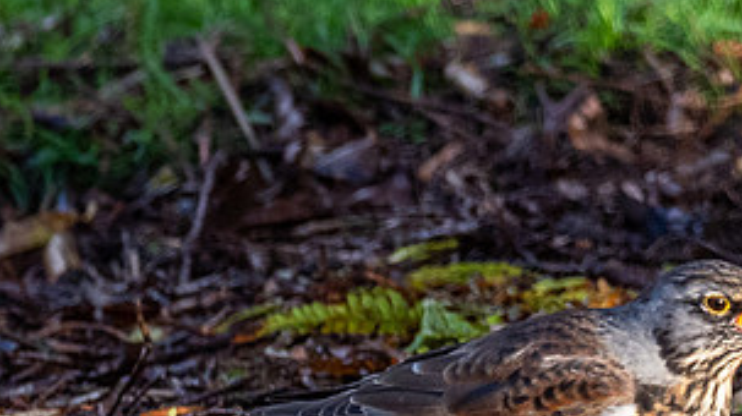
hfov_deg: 0.9
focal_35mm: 2389
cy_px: 360
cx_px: 701
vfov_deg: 0.5
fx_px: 46974
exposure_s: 1/640
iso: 800
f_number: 4.5
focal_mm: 300
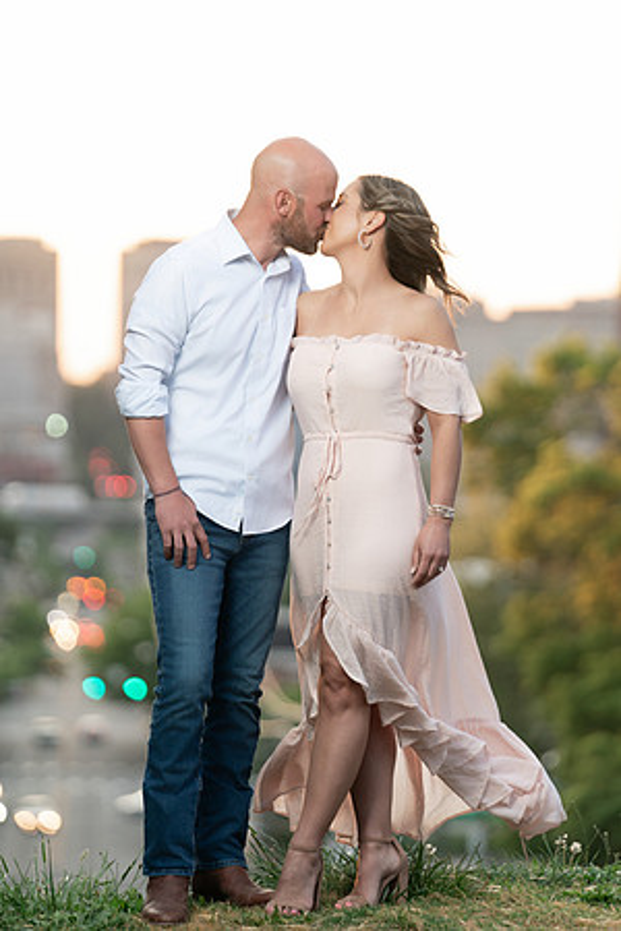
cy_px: 466
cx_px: 310
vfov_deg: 10.3
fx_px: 5175
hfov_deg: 6.9
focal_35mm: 200
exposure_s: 1/200
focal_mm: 200
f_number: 3.5
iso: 500
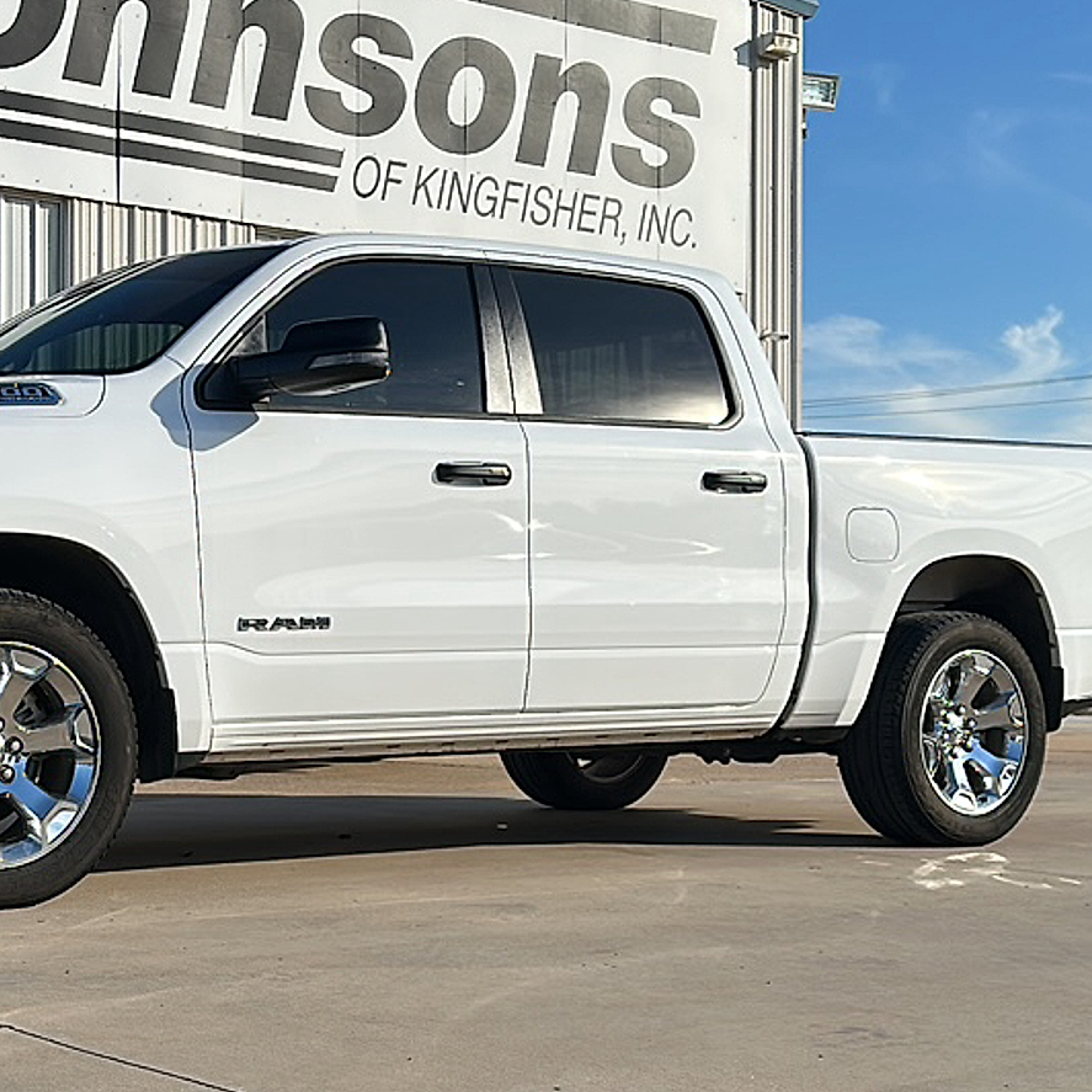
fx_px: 1820
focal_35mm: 51
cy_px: 596
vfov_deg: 33.4
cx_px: 277
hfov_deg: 32.8
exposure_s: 1/6289
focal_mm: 6.86
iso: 80
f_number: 1.78
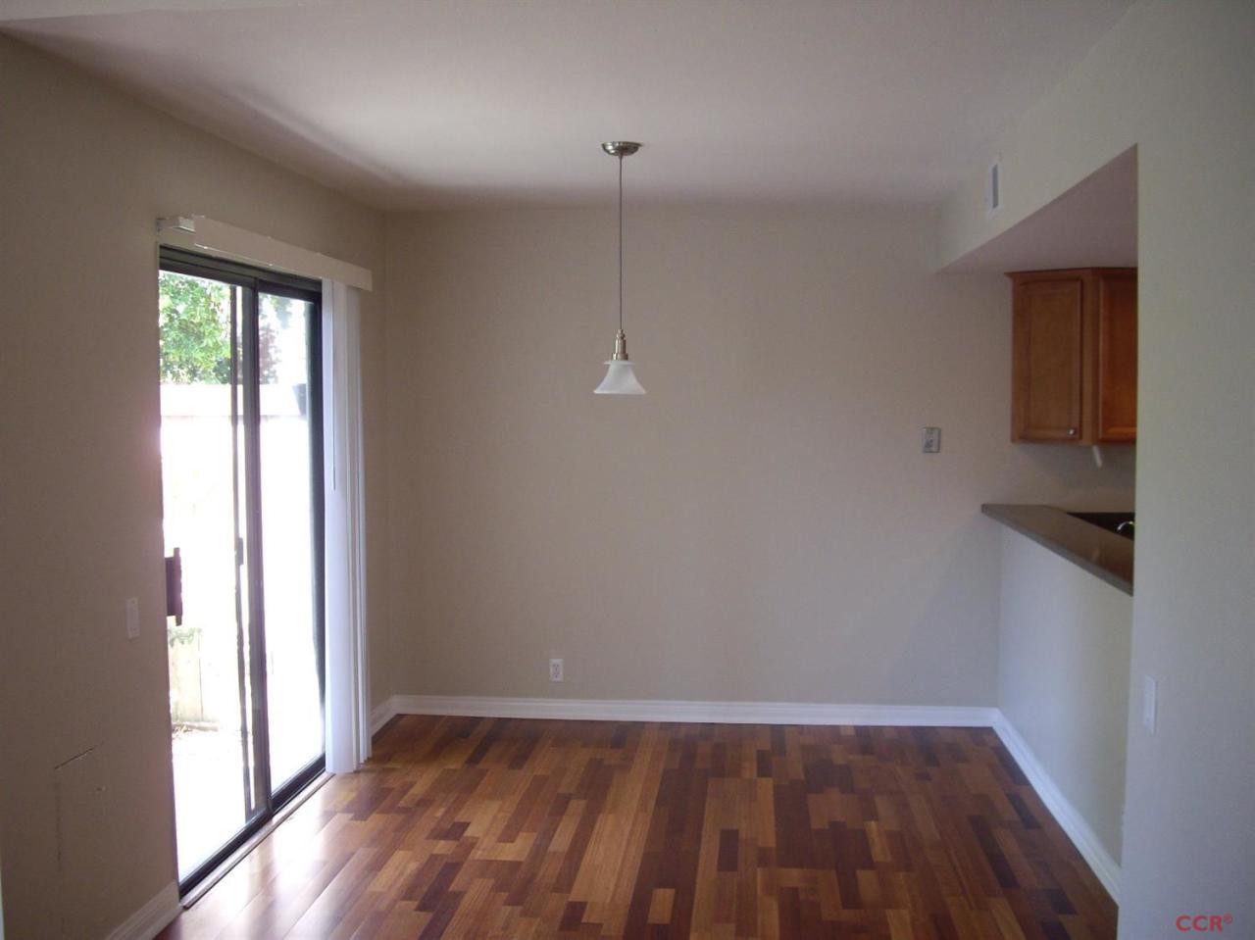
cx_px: 628
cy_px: 470
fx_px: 1377
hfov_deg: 49.0
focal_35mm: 38
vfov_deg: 37.7
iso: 200
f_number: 2.8
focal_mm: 7.9
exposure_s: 1/50
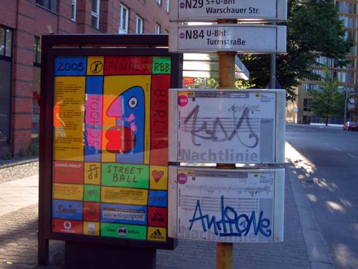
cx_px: 179
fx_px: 507
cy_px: 134
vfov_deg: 29.7
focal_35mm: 49
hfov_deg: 38.9
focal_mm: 8.2
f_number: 3.1
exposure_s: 1/125
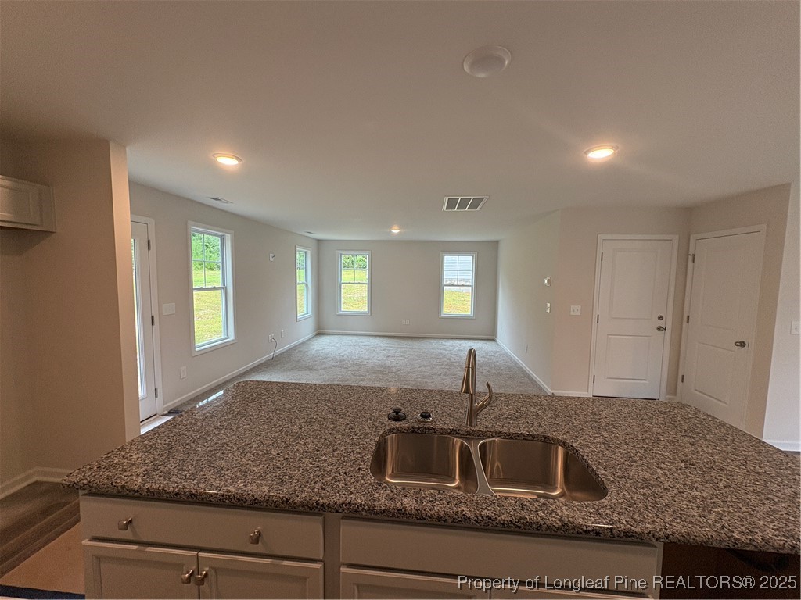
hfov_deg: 102.1
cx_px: 400
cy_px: 300
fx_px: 324
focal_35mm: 14
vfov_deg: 85.7
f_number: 2.2
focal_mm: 2.22
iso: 160
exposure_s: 1/120
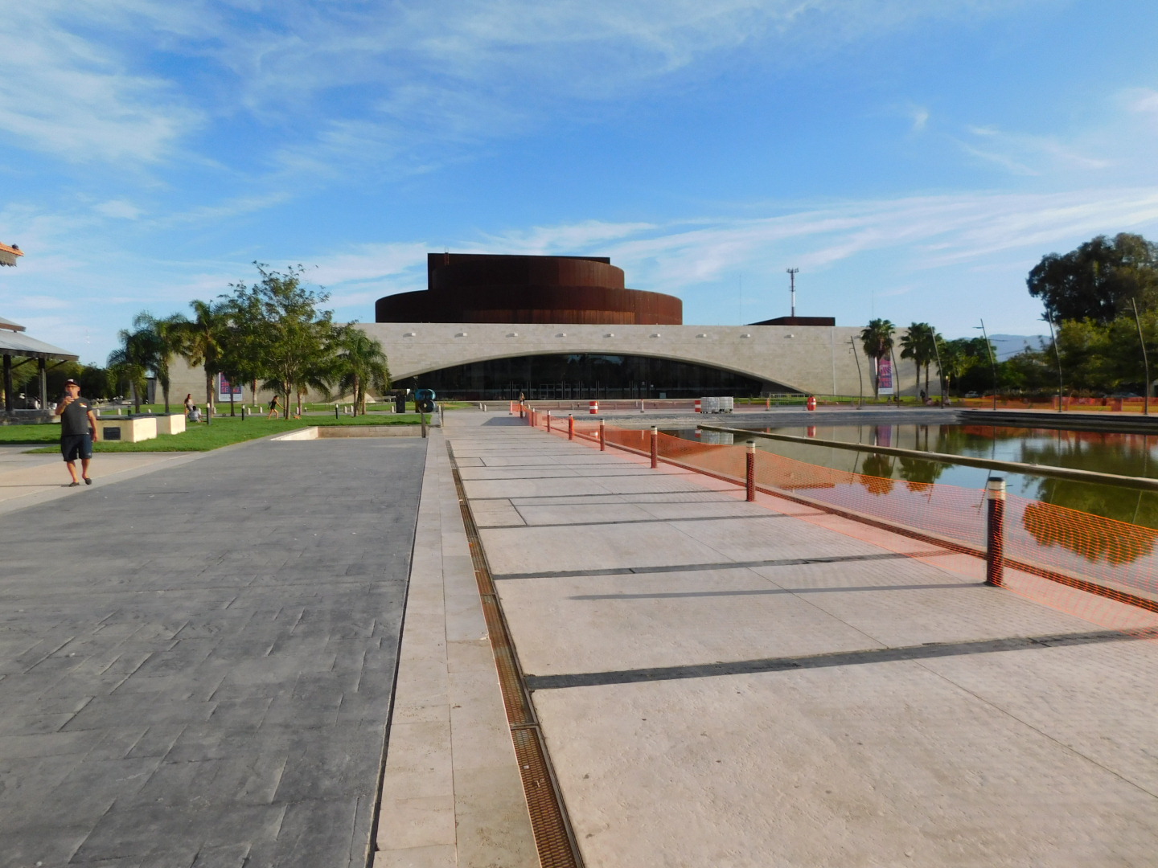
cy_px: 434
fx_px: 769
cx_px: 579
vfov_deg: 58.9
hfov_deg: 73.9
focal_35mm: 23
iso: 125
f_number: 6
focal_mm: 4
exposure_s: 1/500
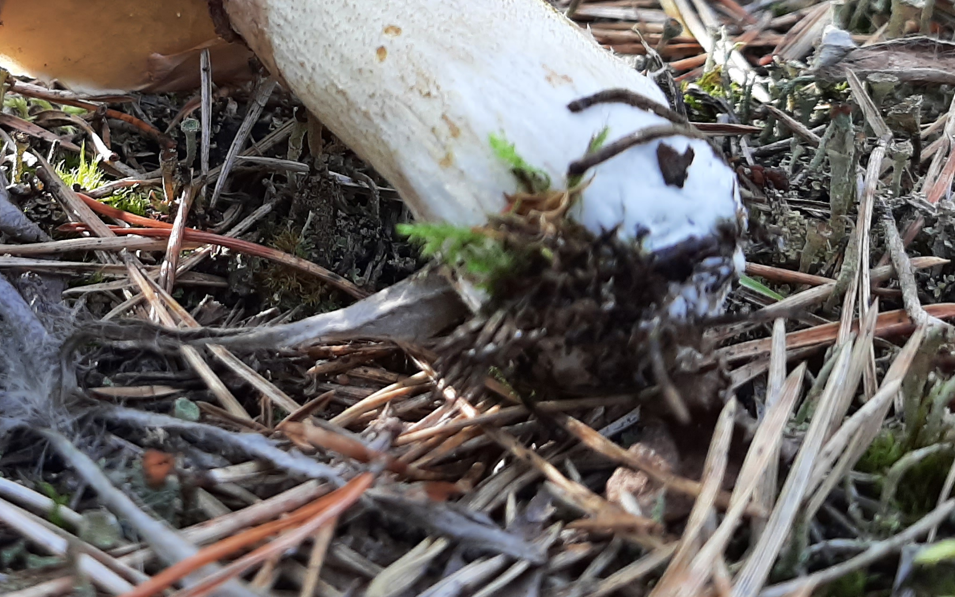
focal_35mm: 55
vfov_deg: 22.9
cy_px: 42
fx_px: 1432
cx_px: 101
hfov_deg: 34.9
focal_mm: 3.93
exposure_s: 1/183
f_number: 1.7
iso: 40
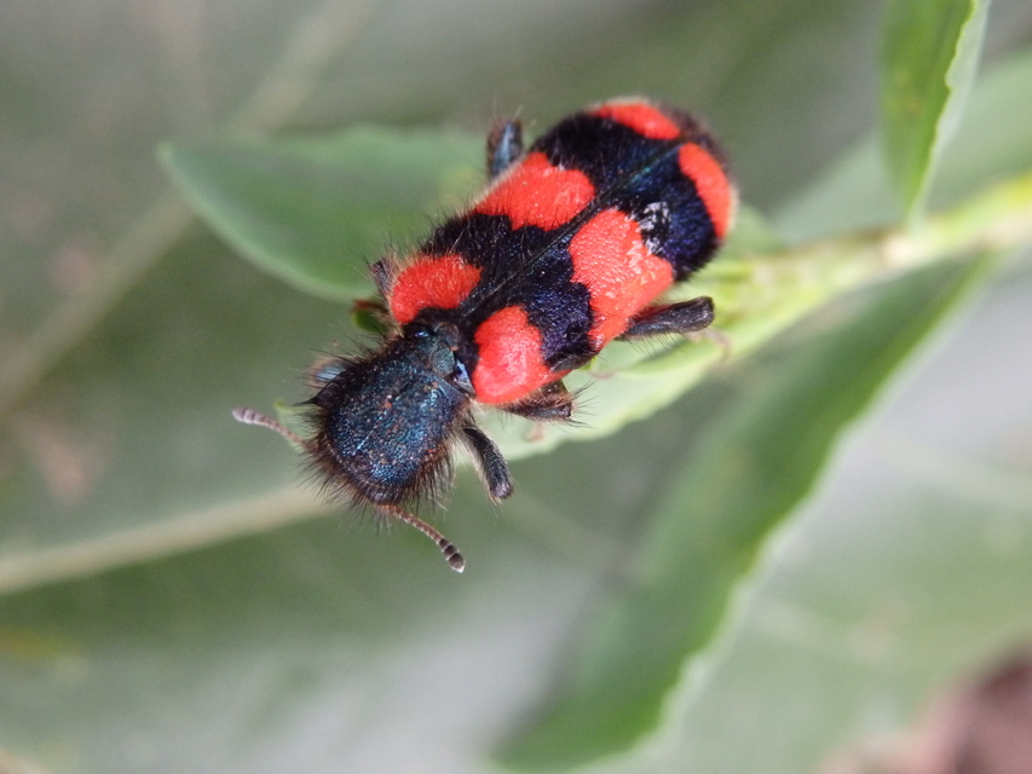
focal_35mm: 66
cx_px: 516
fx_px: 1968
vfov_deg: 22.3
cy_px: 387
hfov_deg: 29.4
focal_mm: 11.9
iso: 640
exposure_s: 1/100
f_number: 4.4
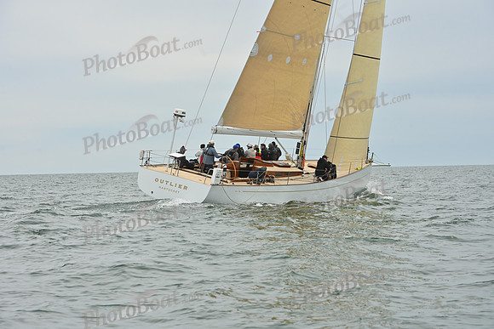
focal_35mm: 112
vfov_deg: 12.2
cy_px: 164
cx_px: 247
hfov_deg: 18.3
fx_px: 1537
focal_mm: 112
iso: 320
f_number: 8
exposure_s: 1/1250
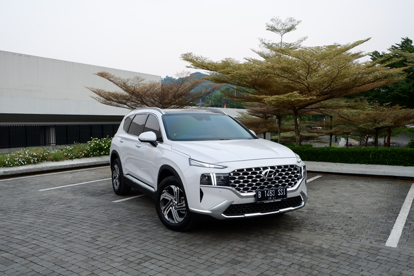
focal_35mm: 32
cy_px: 138
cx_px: 207
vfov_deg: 41.1
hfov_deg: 58.7
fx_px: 368
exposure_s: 1/210
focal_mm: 21.1
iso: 200
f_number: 5.6
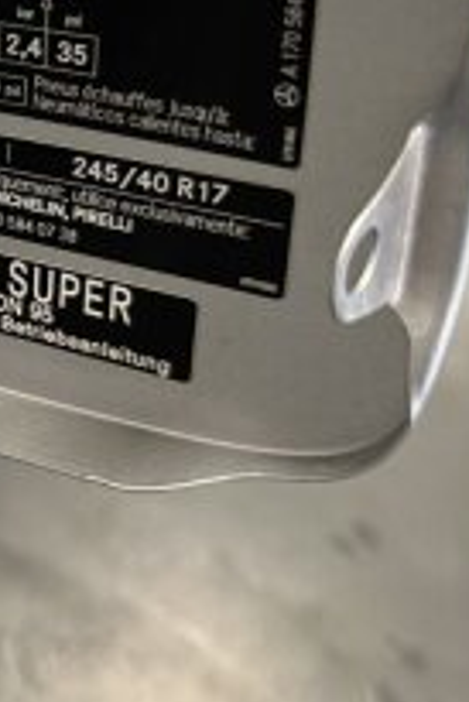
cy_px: 236
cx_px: -418
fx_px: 1522
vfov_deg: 25.8
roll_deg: -16.6
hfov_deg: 14.9
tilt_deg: -44.1
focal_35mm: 78
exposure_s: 1/50
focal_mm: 6.86
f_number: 1.78
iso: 160
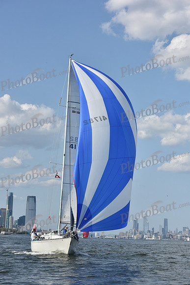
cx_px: 95
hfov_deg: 18.2
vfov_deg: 27.0
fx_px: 593
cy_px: 142
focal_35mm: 75
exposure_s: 1/1250
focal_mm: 75
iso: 250
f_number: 8
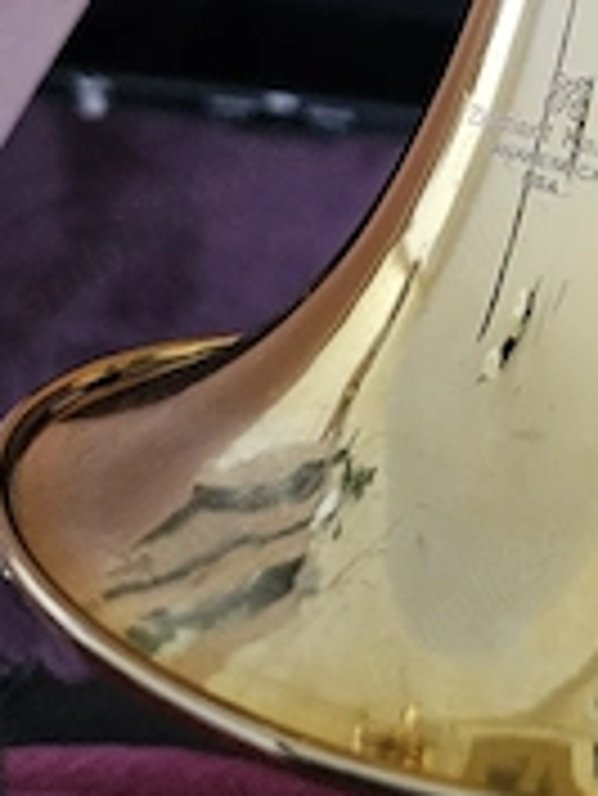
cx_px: 594
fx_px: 1196
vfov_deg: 32.5
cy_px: -72
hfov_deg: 26.6
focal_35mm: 52
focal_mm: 5.4
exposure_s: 1/50.3
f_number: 1.8
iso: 800
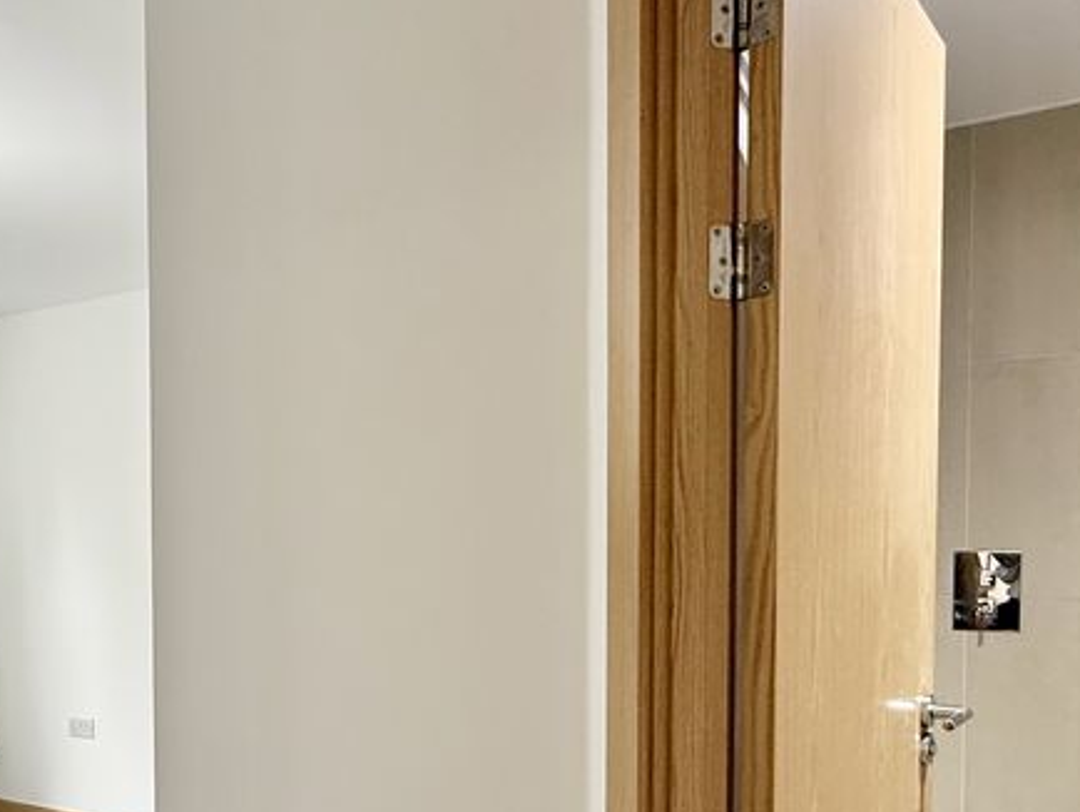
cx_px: 361
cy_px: 588
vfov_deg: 42.0
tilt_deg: -2.5
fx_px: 1030
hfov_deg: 54.2
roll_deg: +0.5
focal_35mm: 33
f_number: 2.2
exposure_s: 1/100
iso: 200
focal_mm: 2.22
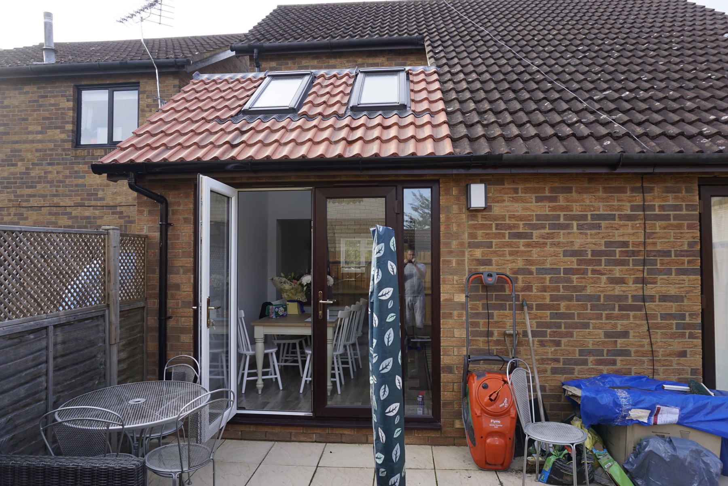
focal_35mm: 24
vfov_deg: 53.1
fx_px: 485
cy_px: 243
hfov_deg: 73.7
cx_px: 364
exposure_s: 1/80
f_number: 6.3
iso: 100
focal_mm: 16
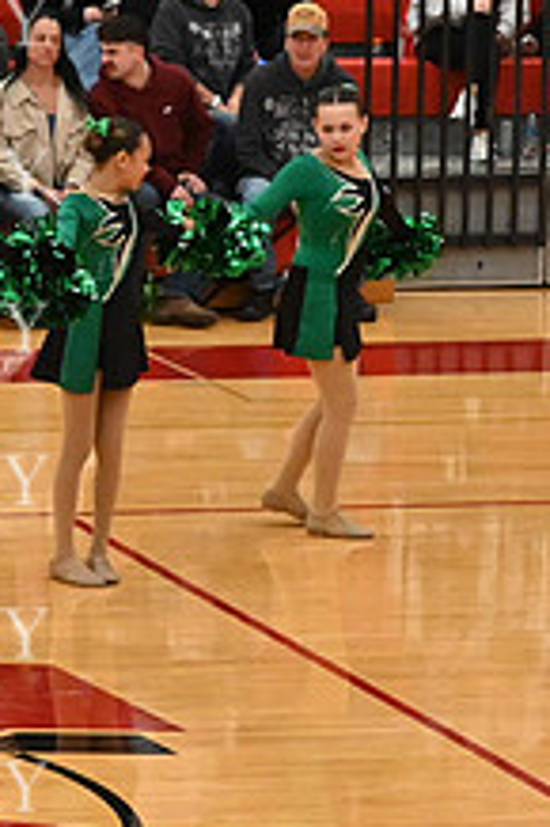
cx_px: -501
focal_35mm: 280
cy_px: 404
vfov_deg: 7.4
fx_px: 6426
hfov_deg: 4.8
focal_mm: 70
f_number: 4
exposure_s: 1/400
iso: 8000
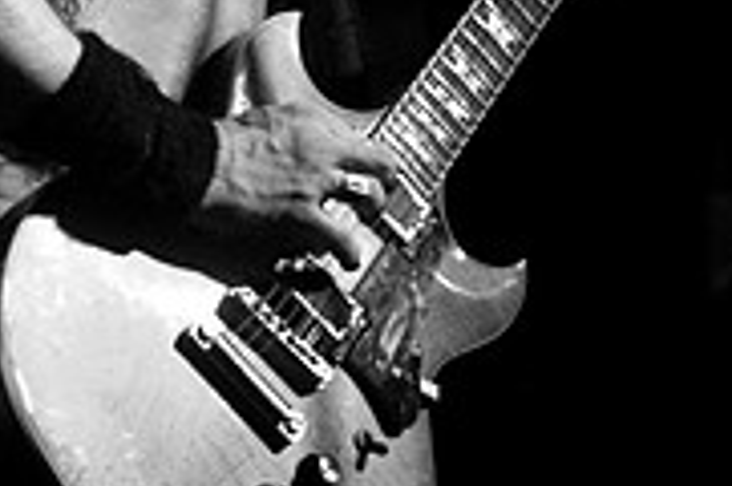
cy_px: -117
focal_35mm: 231
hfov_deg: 8.8
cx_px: 898
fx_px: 4689
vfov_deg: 5.9
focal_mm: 48
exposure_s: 1/80
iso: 800
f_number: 2.8
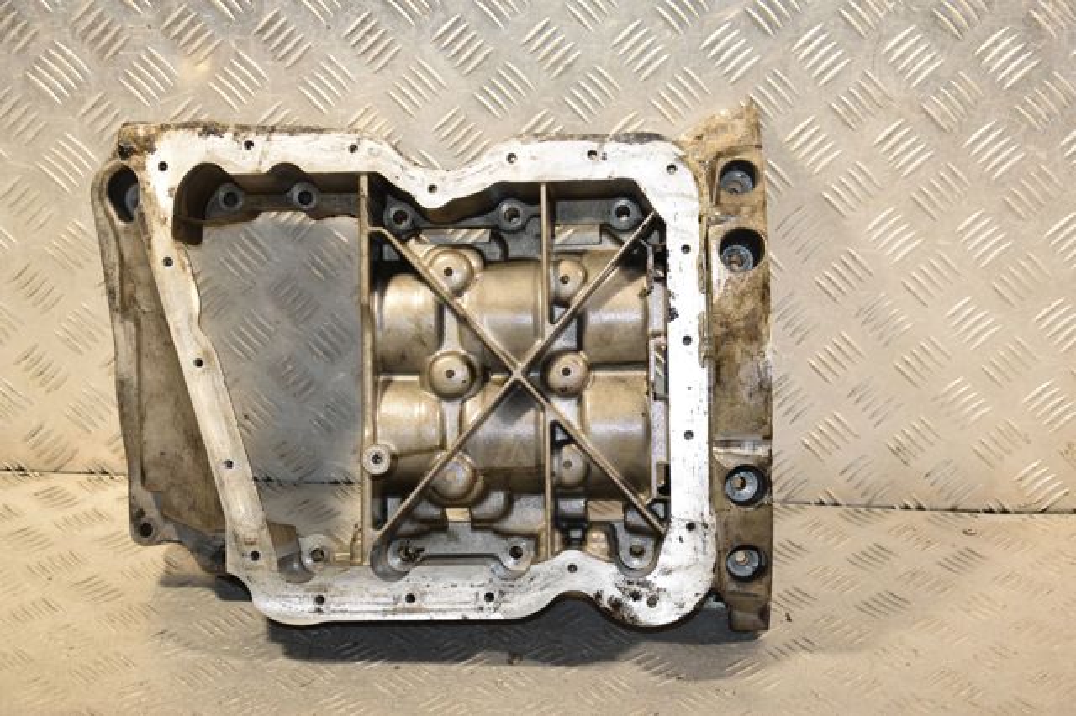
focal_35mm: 63
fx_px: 1882
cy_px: 358
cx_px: 538
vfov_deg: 21.5
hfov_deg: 31.9
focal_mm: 42
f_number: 5
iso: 800
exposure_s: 1/200
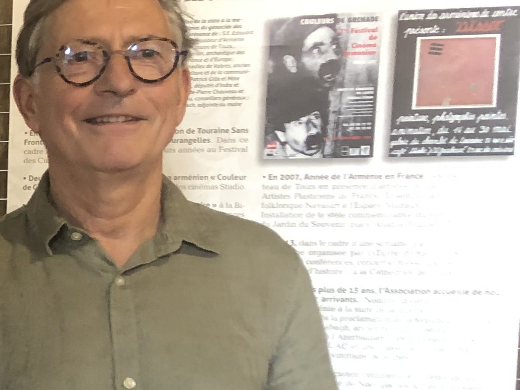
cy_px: 386
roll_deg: +0.5
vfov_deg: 15.5
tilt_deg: -6.7
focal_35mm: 94
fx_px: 1412
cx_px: -346
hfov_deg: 17.8
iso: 40
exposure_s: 1/15
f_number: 1.8
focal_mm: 3.99
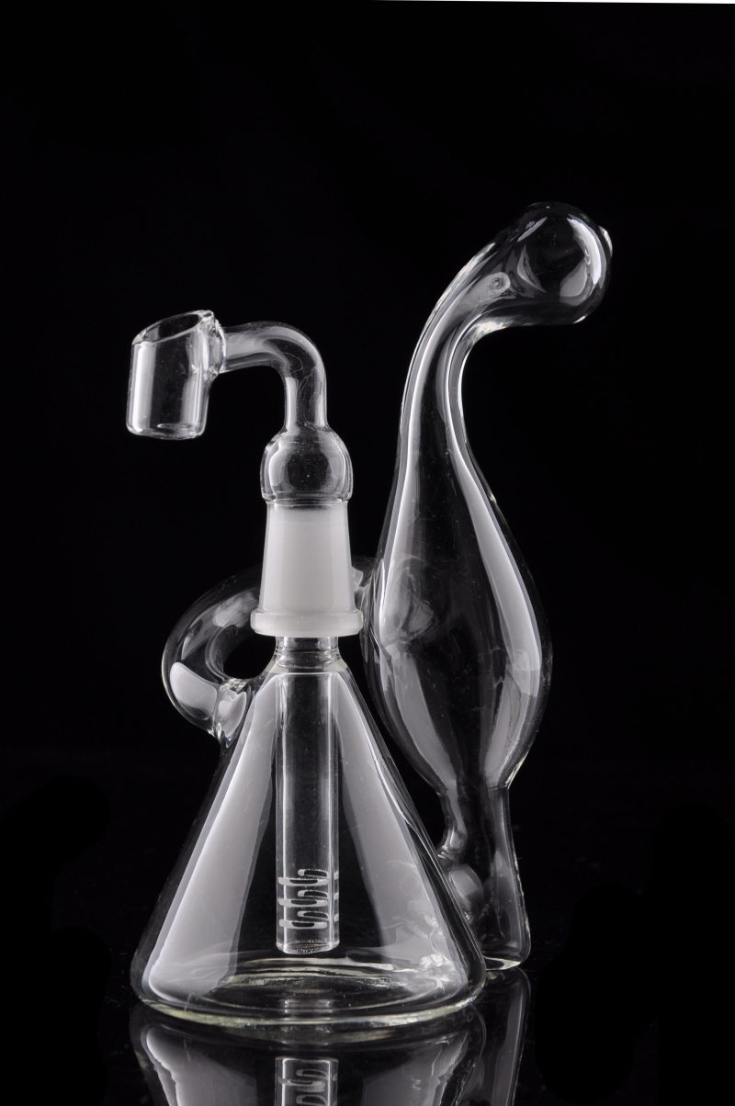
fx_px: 3913
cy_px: 553
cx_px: 368
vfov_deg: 16.1
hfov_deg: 10.7
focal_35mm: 128
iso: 200
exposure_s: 1/125
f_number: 13
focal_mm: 85
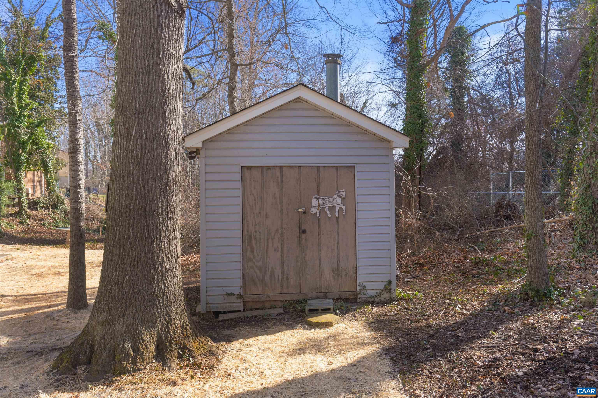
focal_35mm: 30
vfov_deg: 43.6
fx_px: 498
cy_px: 199
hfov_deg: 61.9
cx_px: 299
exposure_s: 1/100
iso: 100
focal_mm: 20
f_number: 6.3
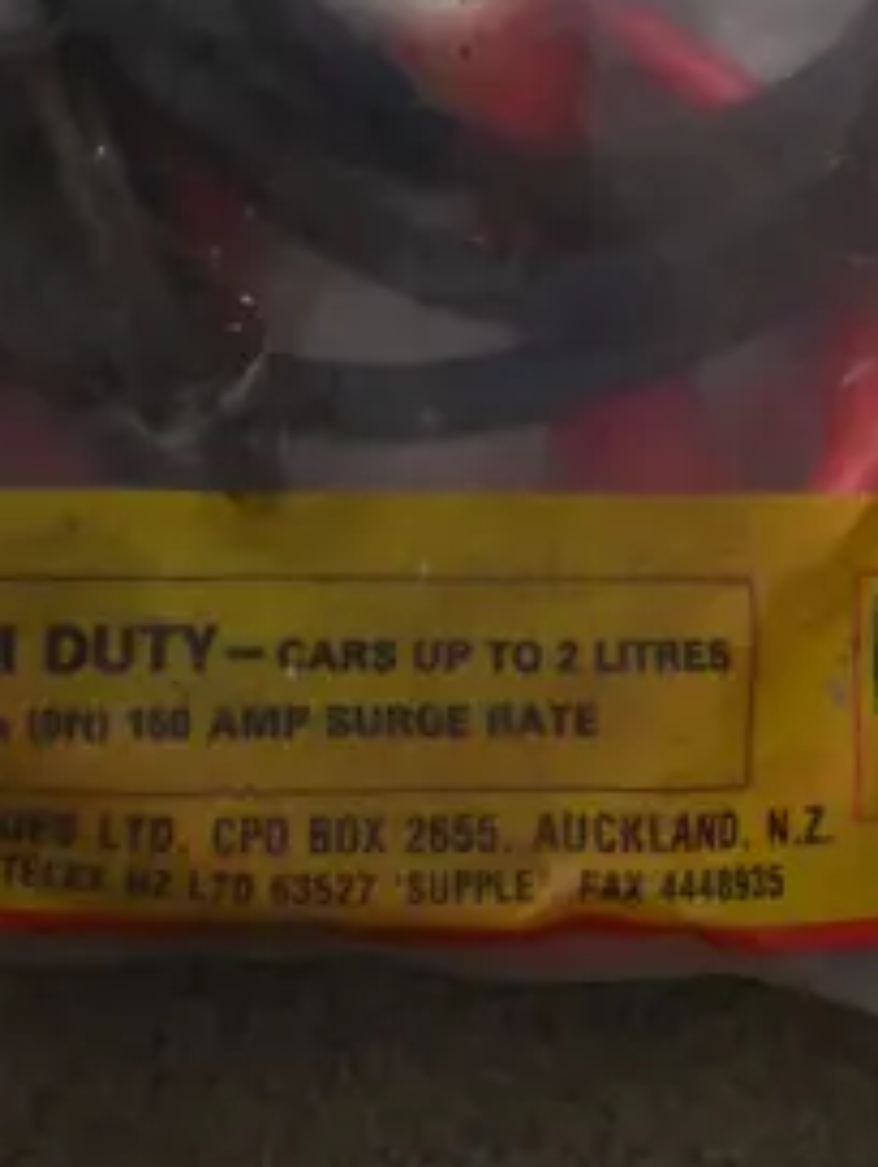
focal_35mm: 151
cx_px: 88
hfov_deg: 9.8
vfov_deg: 12.4
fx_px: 5095
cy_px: -594
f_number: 4.4
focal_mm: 20
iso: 640
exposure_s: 1/60
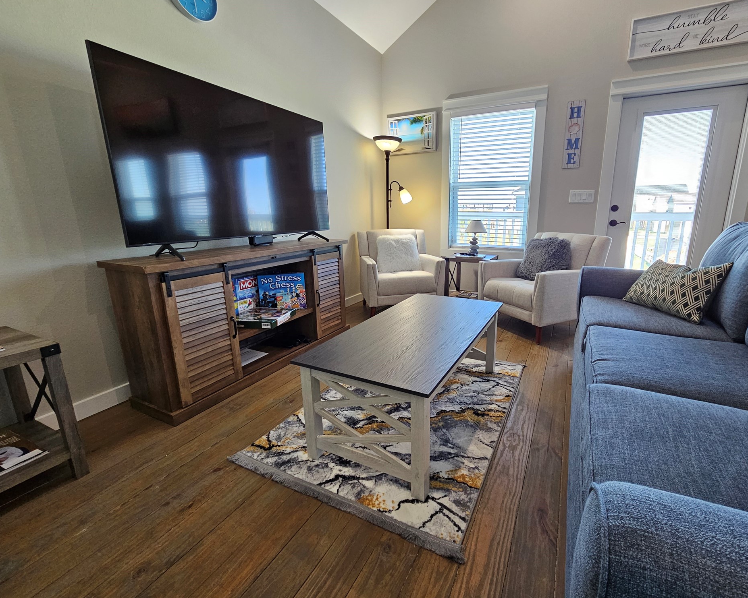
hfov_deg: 100.4
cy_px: 294
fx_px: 310
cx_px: 412
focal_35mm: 14
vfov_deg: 88.0
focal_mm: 2.2
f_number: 2.2
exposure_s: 1/60
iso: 200
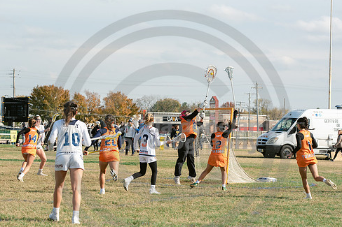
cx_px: 169
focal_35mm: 138
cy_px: 134
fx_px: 1310
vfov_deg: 9.9
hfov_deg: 14.9
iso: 250
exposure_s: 1/800
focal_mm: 116
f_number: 7.1
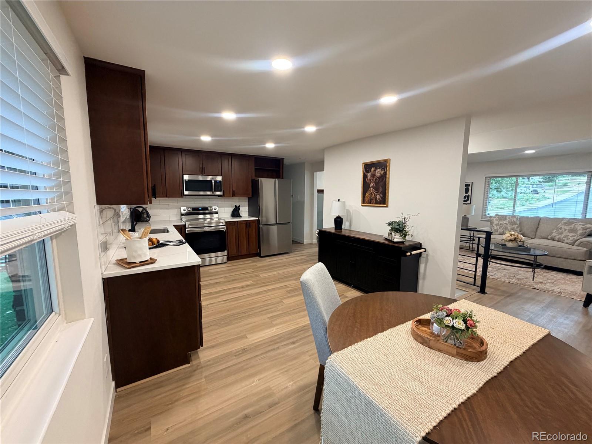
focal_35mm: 14
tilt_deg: -6.5
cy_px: 222
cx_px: 296
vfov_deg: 85.7
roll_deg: +0.0
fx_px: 239
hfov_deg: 102.1
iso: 200
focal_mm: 2.22
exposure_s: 1/60
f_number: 2.2
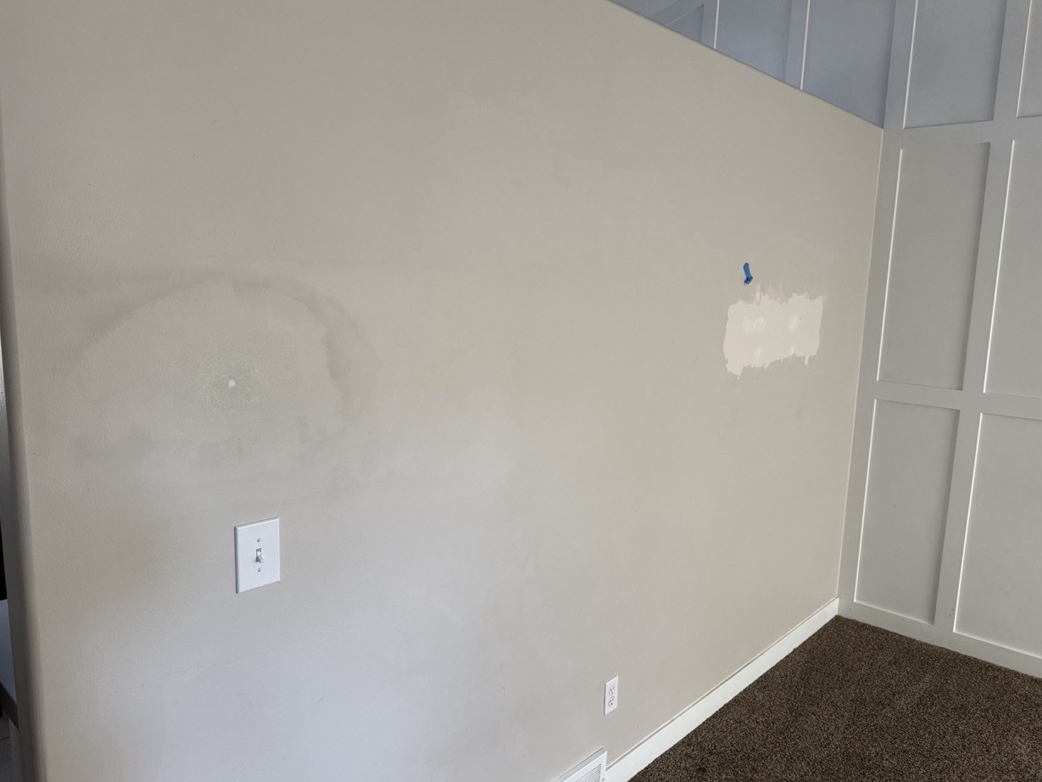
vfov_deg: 54.9
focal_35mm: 25
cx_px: 538
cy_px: 396
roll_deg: -2.1
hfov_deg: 69.4
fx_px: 753
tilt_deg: -8.1
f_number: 1.78
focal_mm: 6.76
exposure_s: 1/103
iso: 200
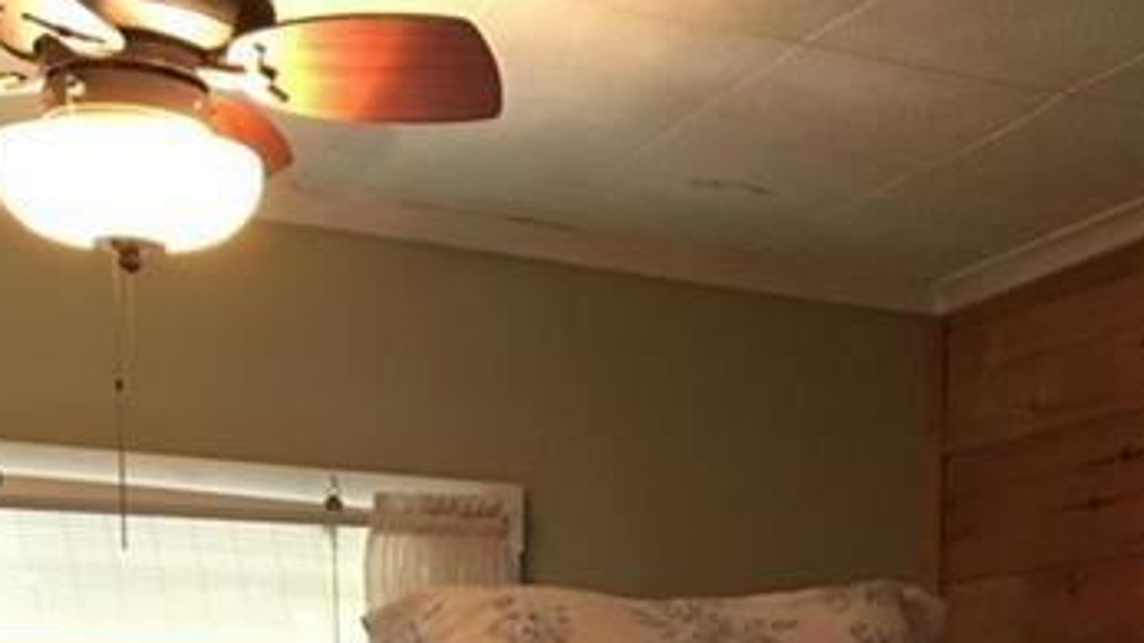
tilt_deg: -4.6
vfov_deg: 15.5
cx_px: 798
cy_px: 1042
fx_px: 2123
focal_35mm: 70
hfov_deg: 29.9
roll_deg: -1.0
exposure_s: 1/15
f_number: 2.2
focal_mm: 4.15
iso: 64
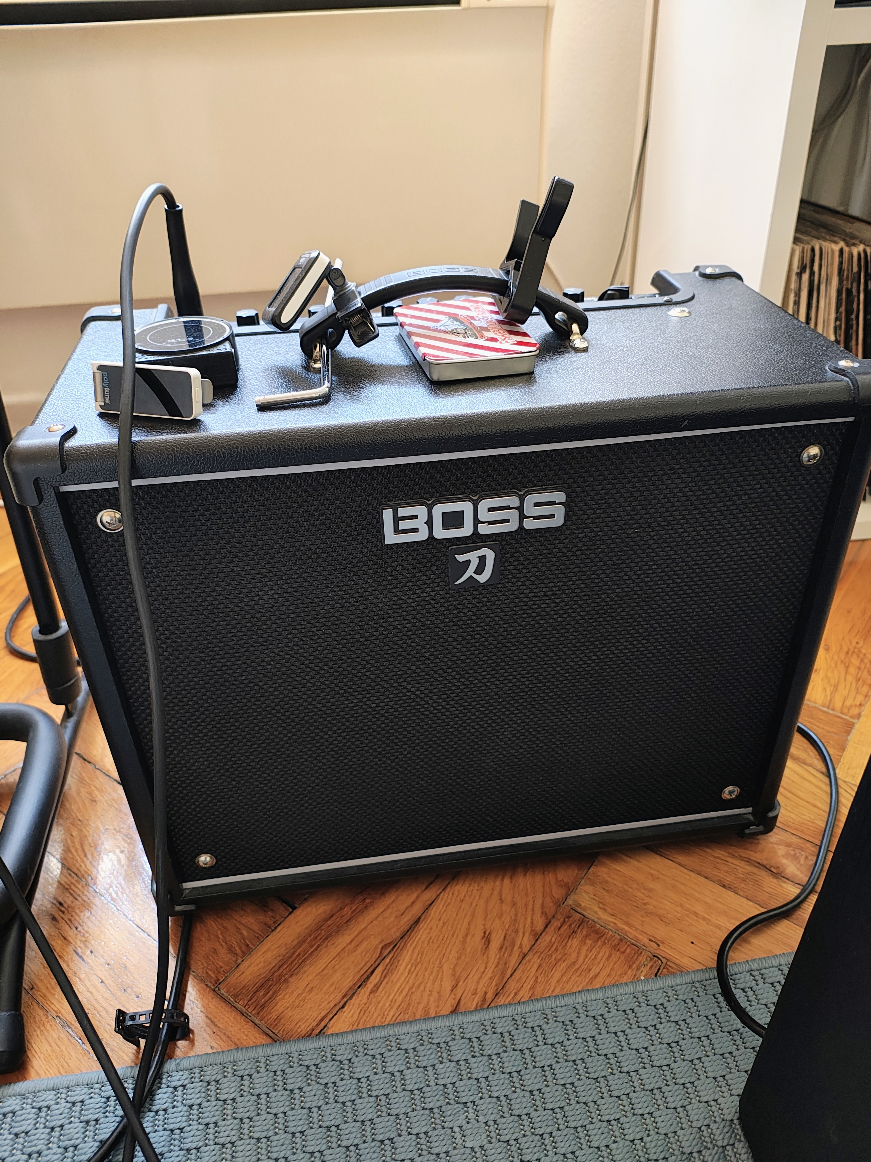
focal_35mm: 25
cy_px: 581
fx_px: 839
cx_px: 436
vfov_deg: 69.4
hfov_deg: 54.9
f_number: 1.4
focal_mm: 5.89
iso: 1725
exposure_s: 1/24
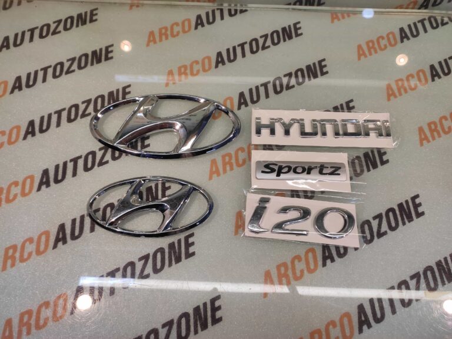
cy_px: 170
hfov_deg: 91.1
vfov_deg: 74.7
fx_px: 222
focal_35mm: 17
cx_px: 226
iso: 94
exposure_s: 1/50
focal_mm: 4.74
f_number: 1.79
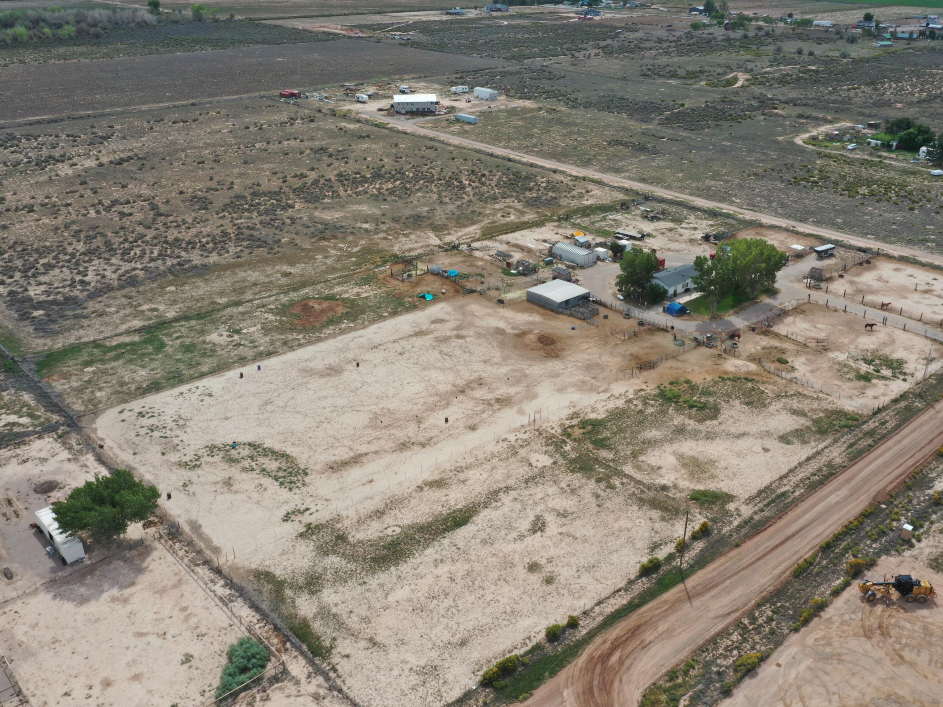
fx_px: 845
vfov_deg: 45.4
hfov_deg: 58.2
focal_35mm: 31
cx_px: 522
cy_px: 360
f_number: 10
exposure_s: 1/100
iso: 100
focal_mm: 10.26
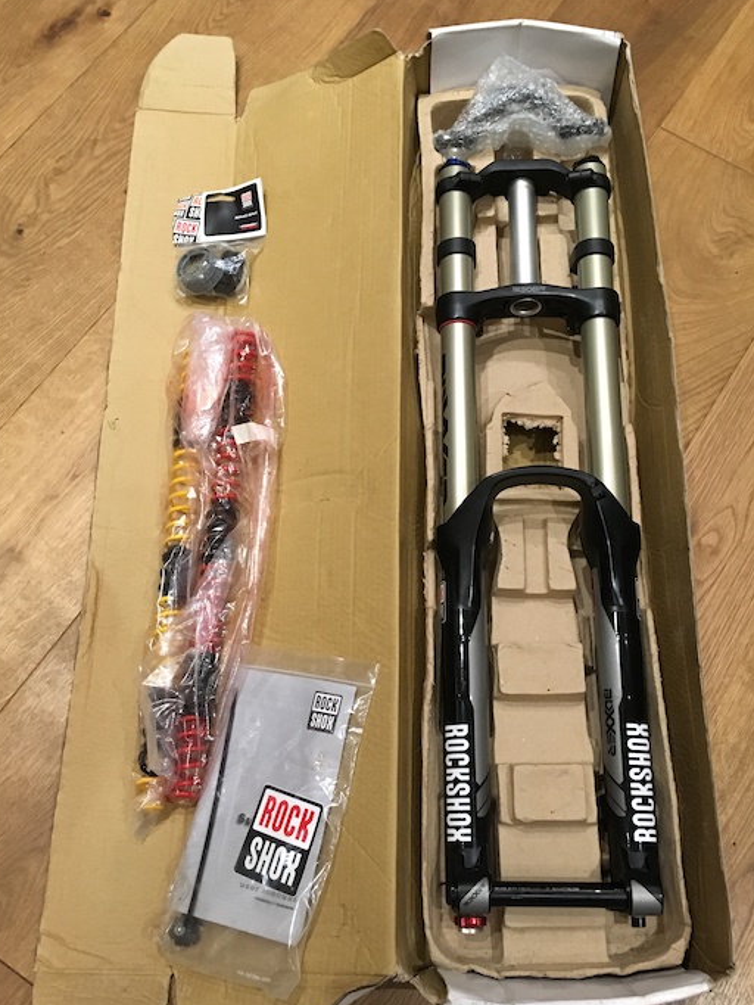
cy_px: 550
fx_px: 987
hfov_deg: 41.8
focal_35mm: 34
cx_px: 399
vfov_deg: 53.9
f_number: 2.2
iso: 200
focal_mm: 4.15
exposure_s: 1/25
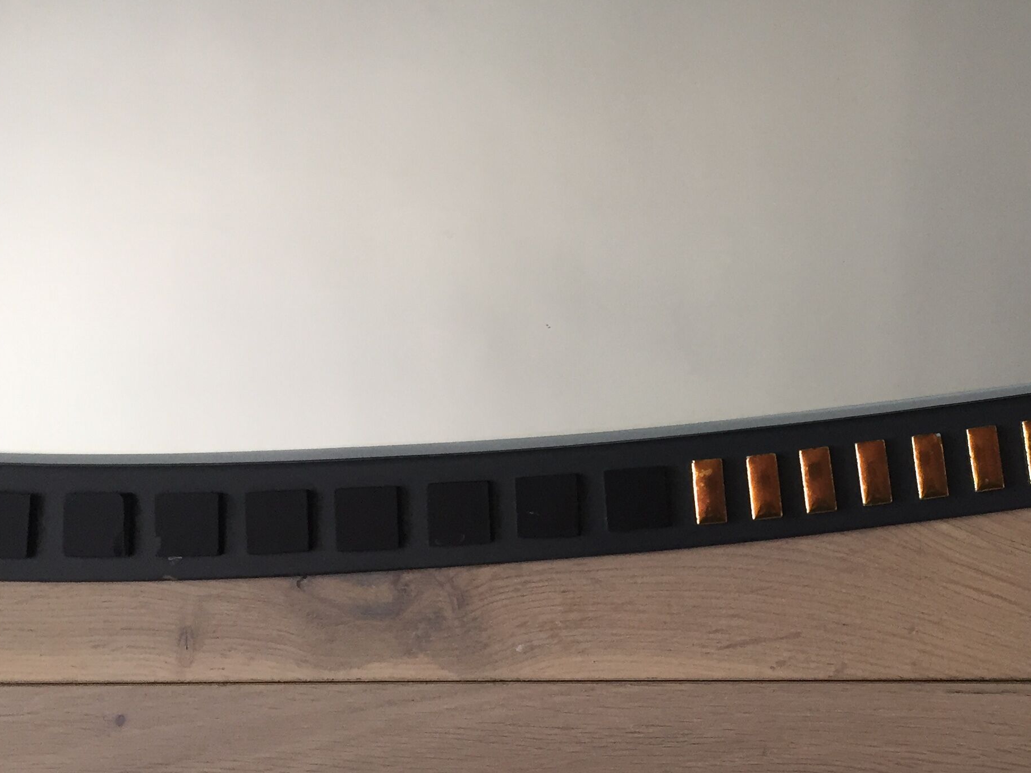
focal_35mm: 52
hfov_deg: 36.0
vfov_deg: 28.0
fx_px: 1549
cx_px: 765
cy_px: 426
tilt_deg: -87.4
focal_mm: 4.15
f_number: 2.2
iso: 64
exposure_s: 1/33
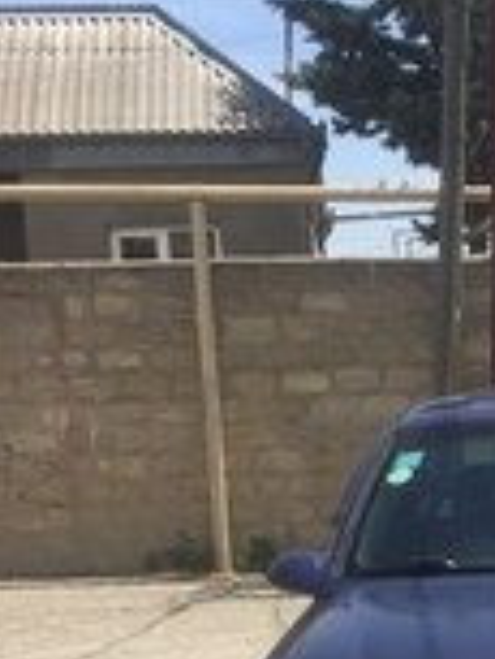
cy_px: 775
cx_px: 555
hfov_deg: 15.3
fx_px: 1790
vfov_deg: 19.7
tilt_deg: -14.3
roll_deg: +0.1
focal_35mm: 94
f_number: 2.2
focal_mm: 4.15
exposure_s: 1/1522
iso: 32
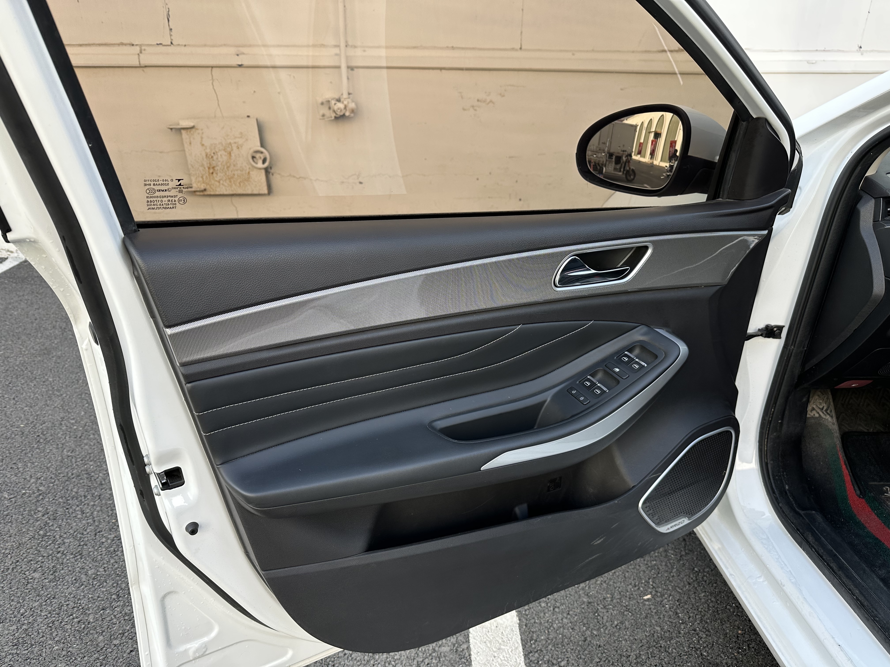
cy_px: 334
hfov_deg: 71.6
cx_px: 445
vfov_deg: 56.8
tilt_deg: -24.4
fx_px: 617
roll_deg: +0.1
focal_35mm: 24
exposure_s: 1/555
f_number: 1.78
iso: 80
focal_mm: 6.86
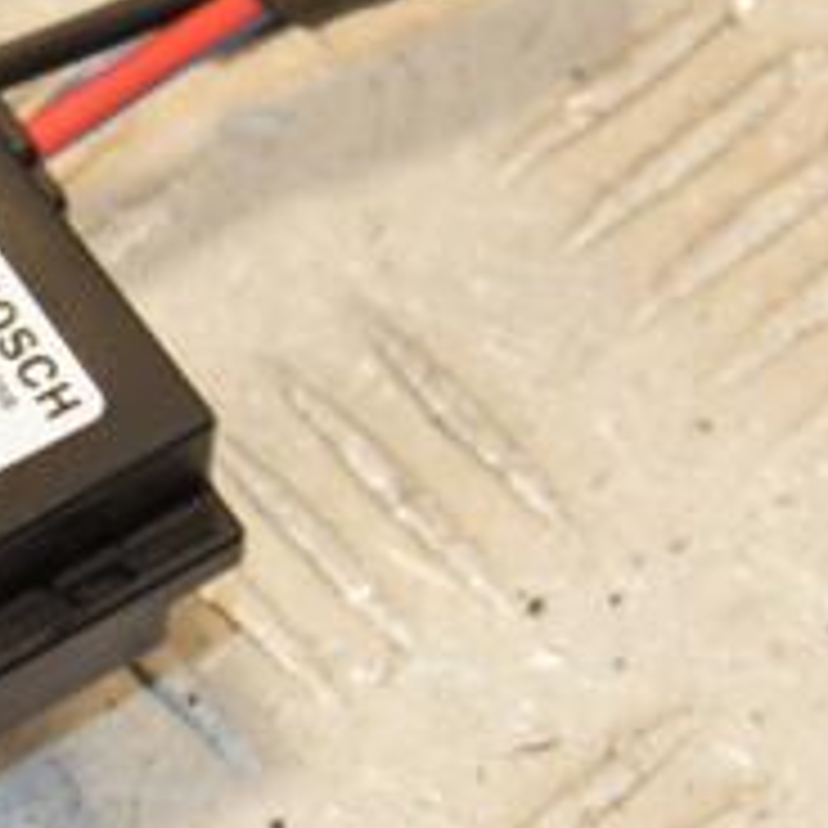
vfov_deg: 5.3
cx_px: -333
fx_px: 8985
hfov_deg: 5.2
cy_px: 549
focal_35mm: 332
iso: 800
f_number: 9
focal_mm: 80
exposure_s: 1/200
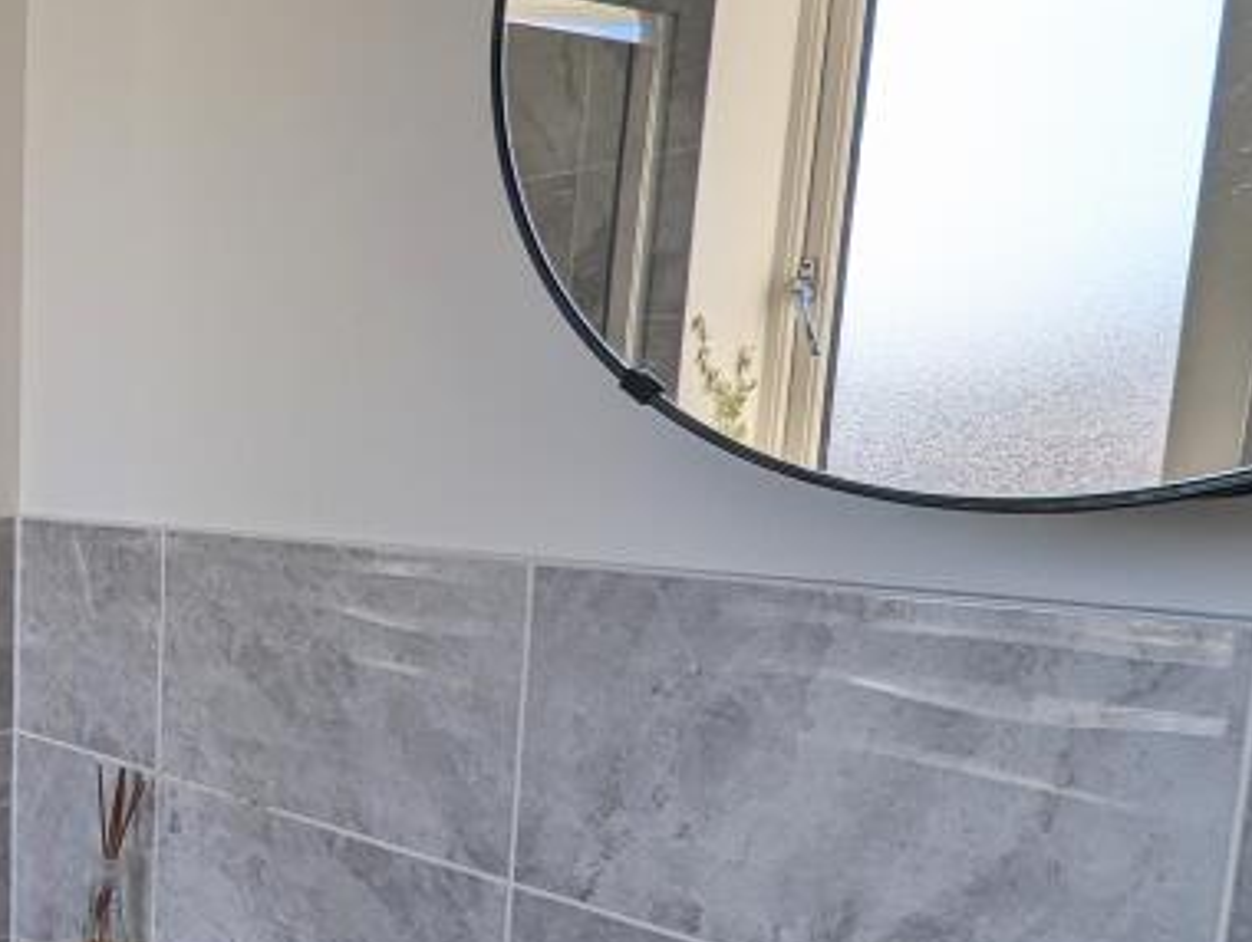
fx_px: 1267
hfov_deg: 40.1
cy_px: 627
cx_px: -191
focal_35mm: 35
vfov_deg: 40.3
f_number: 2.2
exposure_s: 1/241
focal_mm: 1.95
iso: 44
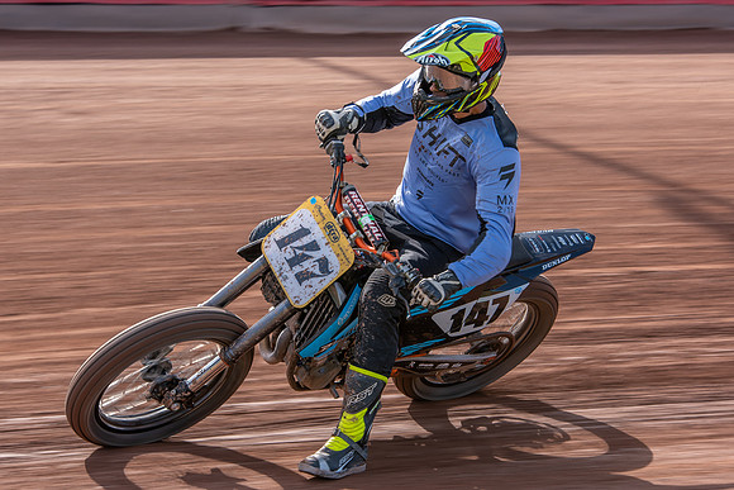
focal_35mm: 132
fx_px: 2697
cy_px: 232
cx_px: 361
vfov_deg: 10.4
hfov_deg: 15.5
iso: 180
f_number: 8
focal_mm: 105
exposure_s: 1/160
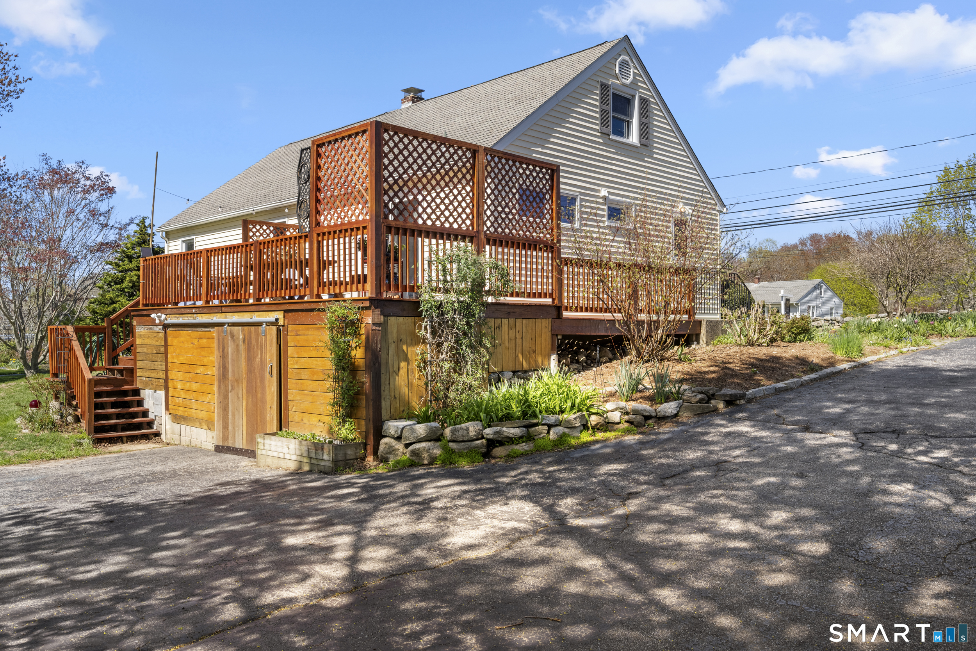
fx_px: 732
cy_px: 326
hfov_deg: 67.4
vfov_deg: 47.9
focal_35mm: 27
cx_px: 488
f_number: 9
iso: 320
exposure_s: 1/160
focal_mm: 27
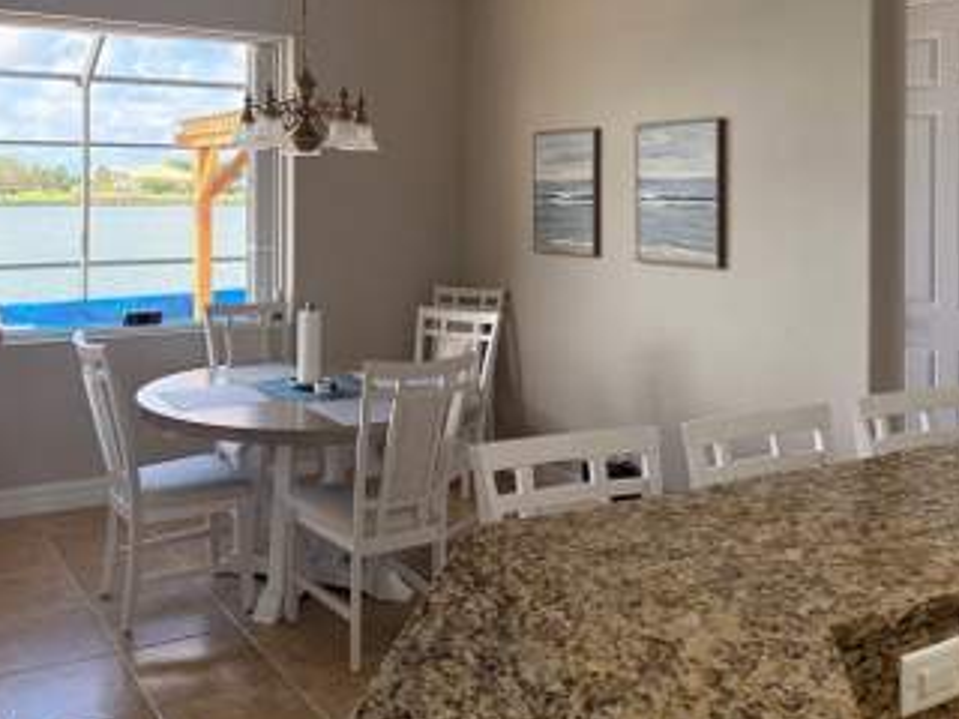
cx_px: 354
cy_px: 195
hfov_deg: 50.8
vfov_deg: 38.8
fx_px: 997
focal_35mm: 36
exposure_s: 1/228
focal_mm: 6.76
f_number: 1.78
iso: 125
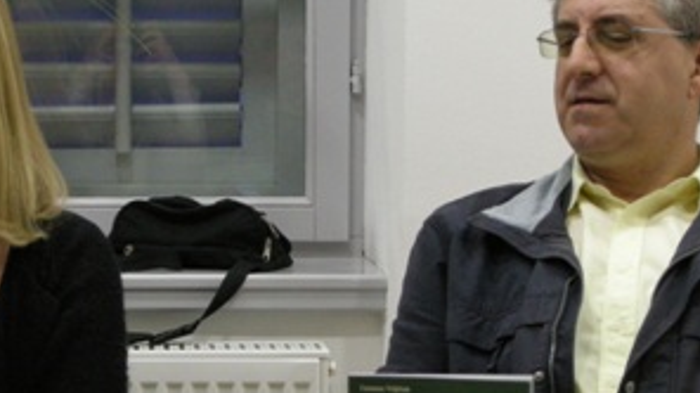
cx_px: 289
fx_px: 3153
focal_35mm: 170
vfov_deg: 7.1
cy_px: 265
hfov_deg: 12.7
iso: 400
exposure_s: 1/34
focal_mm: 21.5
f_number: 4.7
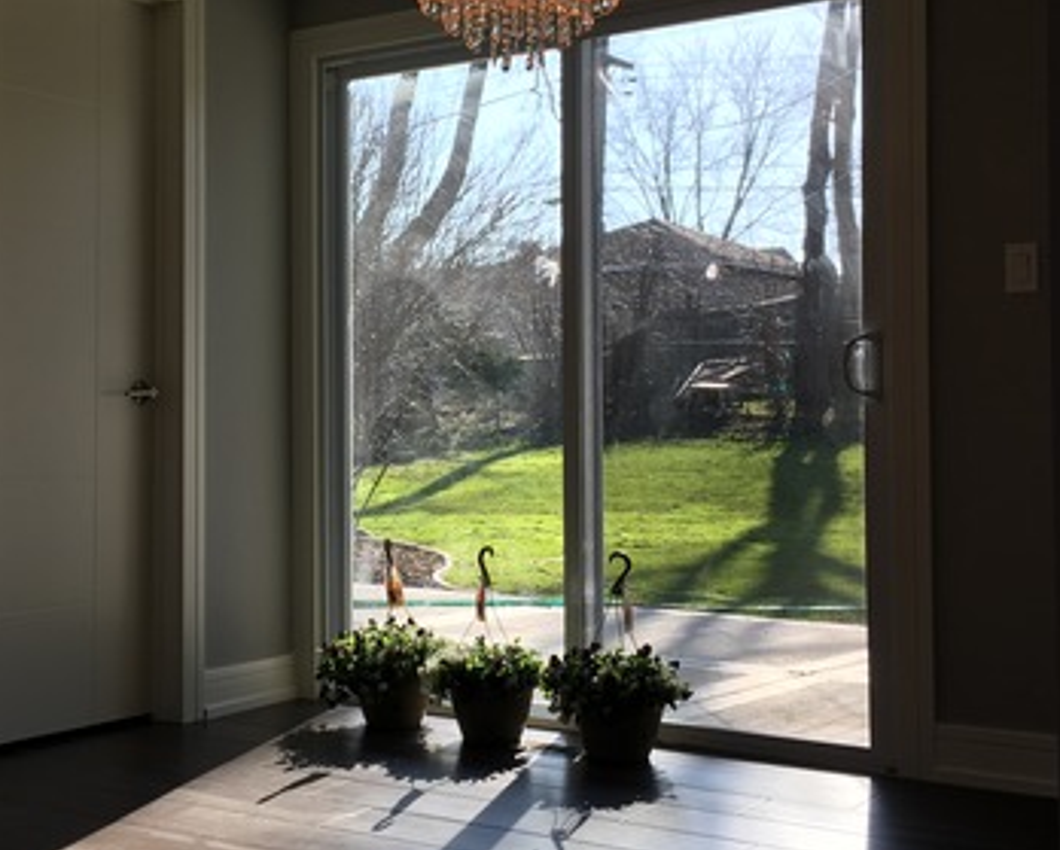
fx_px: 1633
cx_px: 369
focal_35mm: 52
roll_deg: +0.7
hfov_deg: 35.7
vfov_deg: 29.1
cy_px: 363
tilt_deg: +1.8
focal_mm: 4.15
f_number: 2.2
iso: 25
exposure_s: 1/267
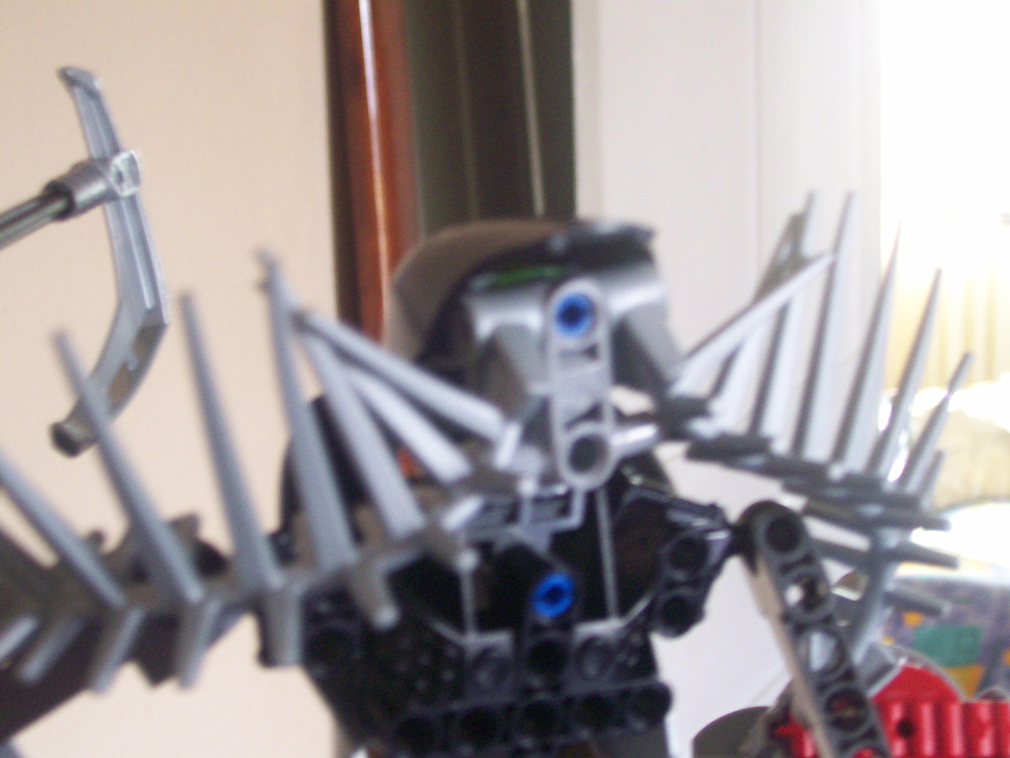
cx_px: 505
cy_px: 379
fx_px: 1634
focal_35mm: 56
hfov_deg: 34.3
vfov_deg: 26.1
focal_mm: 9.4
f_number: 3.4
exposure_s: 1/8.98
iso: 160
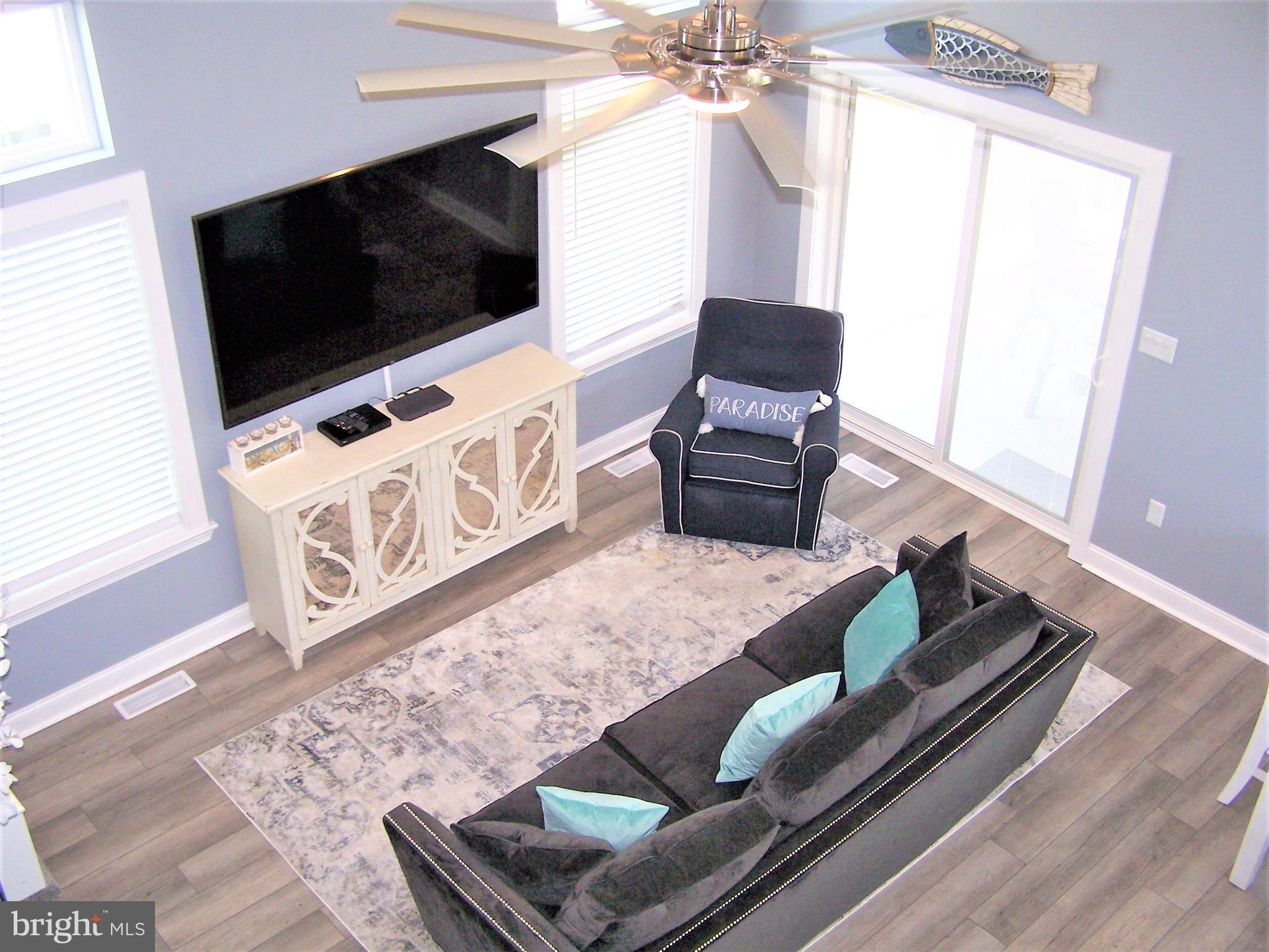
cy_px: 476
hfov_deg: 49.0
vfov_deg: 37.7
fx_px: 1393
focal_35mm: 38
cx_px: 634
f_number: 2.8
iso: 140
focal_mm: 6.3
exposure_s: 1/60
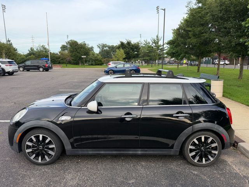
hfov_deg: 71.6
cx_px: 124
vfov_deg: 56.8
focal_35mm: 24
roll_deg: +0.1
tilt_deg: -10.1
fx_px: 173
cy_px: 94
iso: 80
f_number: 1.78
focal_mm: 6.76
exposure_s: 1/1292
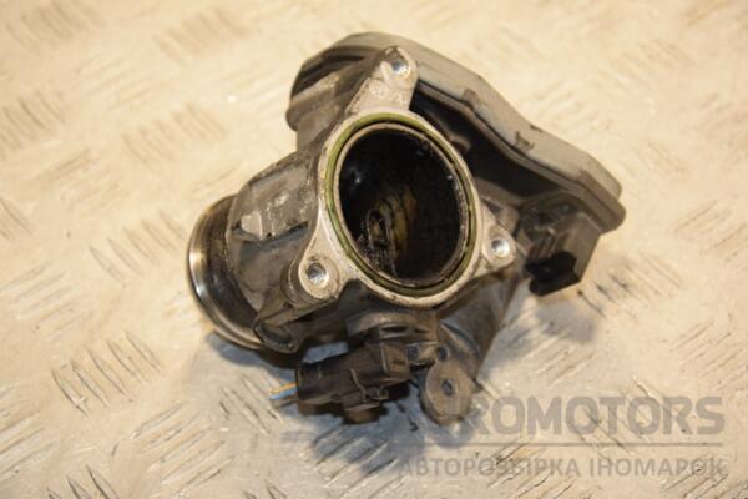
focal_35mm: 99
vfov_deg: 13.8
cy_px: 250
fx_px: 2057
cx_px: 374
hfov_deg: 20.6
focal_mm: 66
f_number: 5.6
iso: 800
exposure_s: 1/200
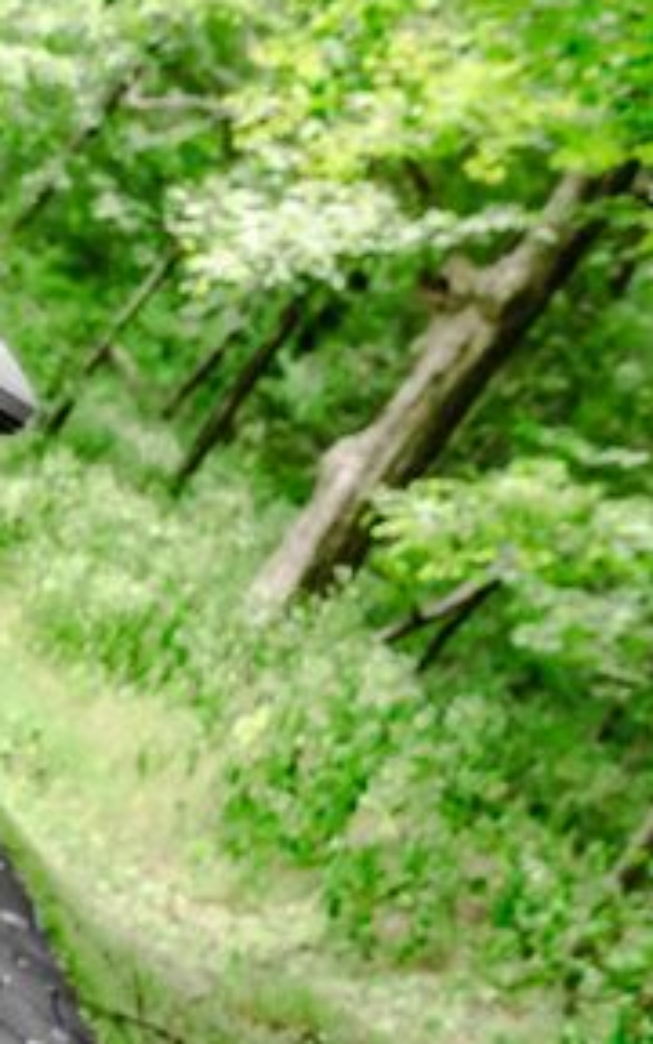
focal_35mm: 95
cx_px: -501
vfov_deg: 21.8
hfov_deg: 12.6
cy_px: 658
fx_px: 2705
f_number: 5.6
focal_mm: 42
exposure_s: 1/500
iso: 640
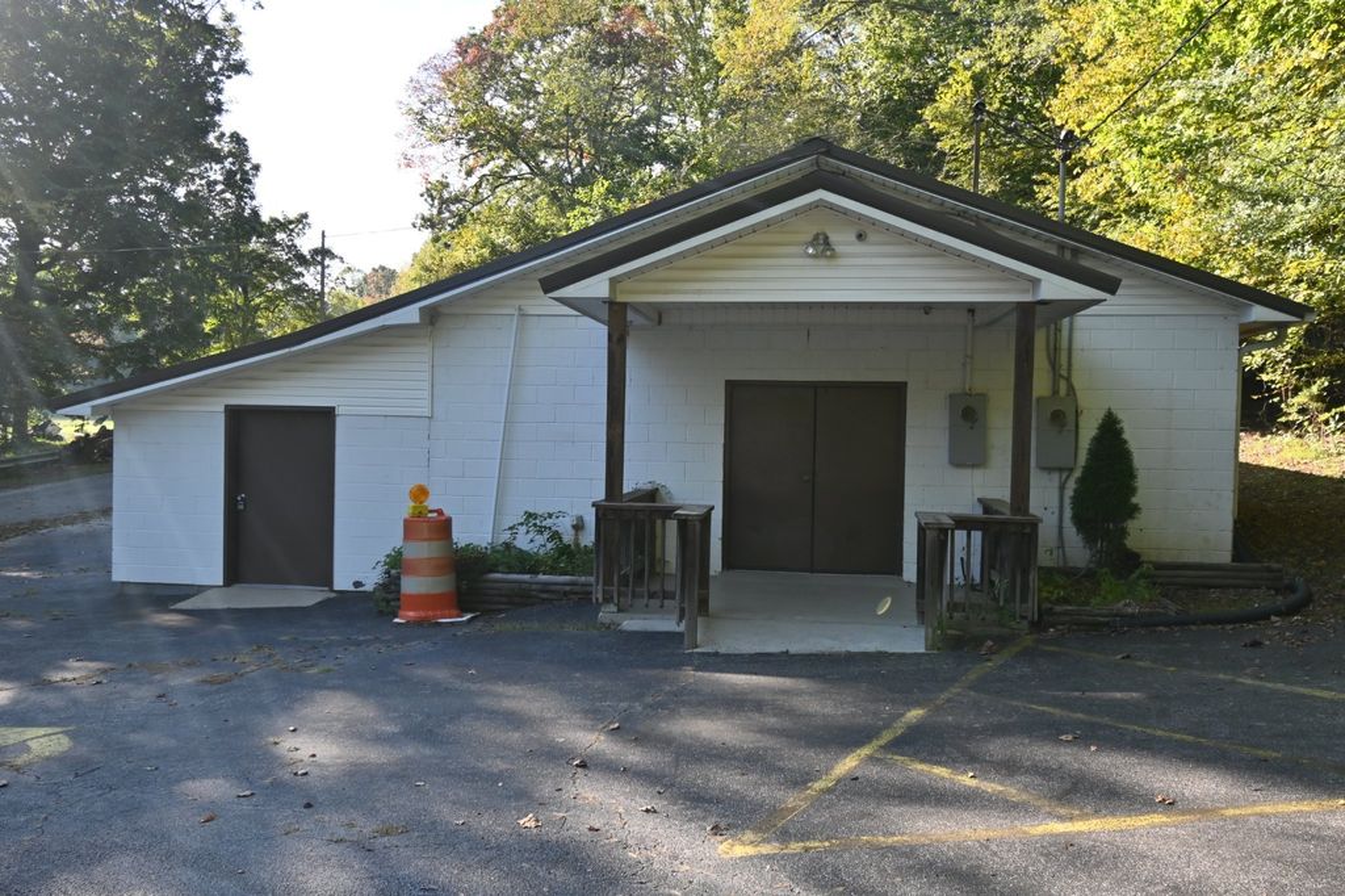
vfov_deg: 43.6
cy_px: 448
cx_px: 672
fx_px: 1120
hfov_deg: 61.9
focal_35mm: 30
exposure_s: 1/250
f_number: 5.6
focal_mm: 20
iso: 180
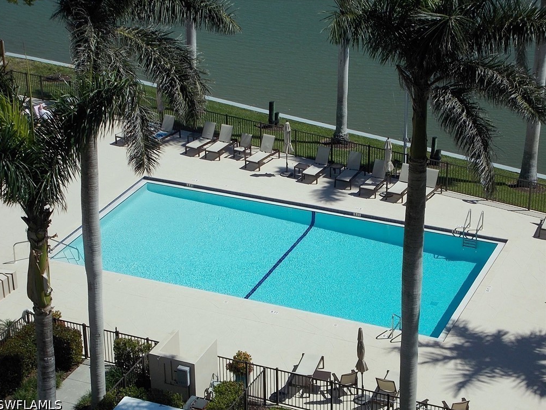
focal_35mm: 87
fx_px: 1372
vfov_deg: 17.0
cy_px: 206
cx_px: 270
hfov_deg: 22.5
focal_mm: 15.4
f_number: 15.8
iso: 80
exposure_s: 1/125
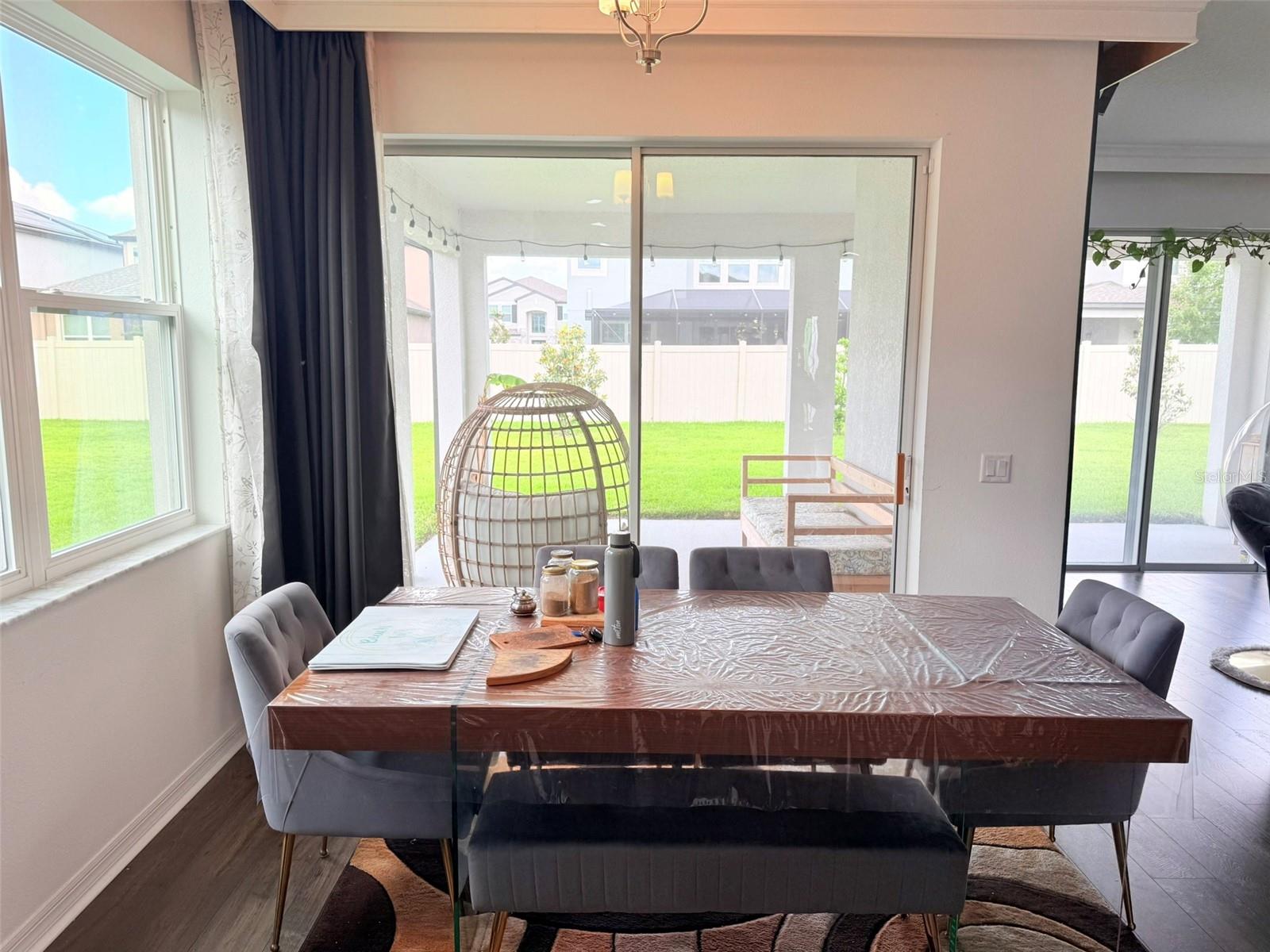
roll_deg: -0.7
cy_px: 476
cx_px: 635
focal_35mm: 24
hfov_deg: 71.6
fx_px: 881
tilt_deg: -8.4
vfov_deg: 56.8
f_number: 1.78
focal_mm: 6.76
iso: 80
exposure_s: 1/268
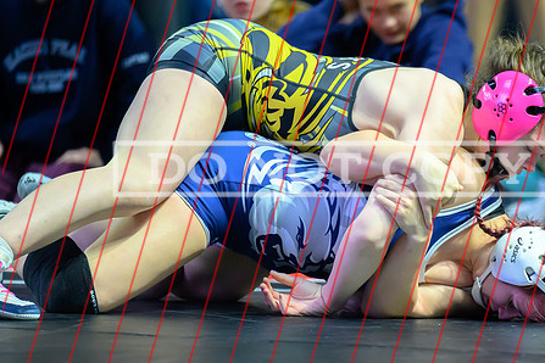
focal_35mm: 399
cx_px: 504
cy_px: 302
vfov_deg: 3.4
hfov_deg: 5.2
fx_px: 6040
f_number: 2.8
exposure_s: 1/800
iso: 4000
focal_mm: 200
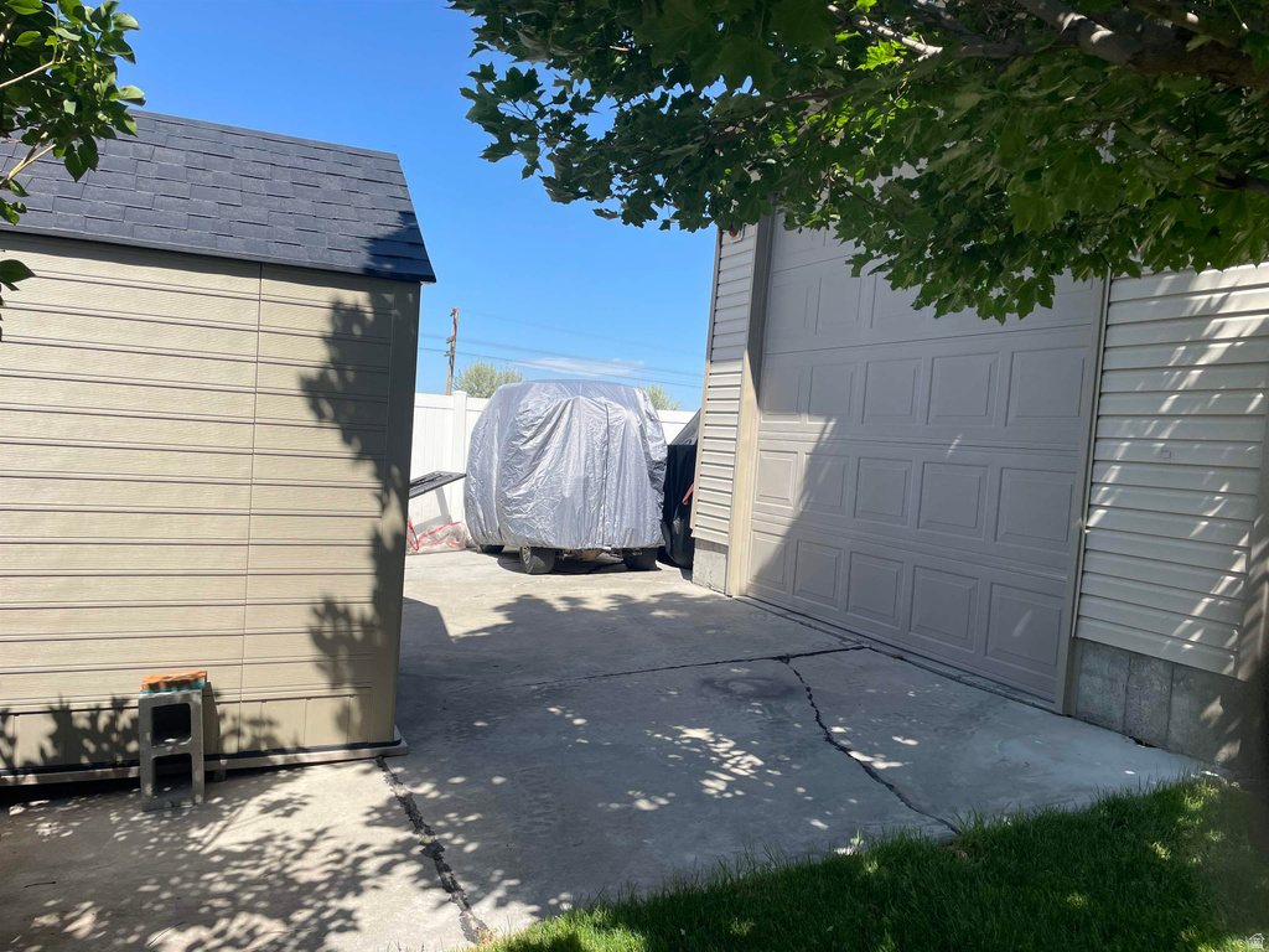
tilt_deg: +0.3
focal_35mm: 26
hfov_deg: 67.3
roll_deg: -4.9
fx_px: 953
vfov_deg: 53.1
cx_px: 634
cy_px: 476
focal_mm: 4.2
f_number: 1.6
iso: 32
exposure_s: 1/2451
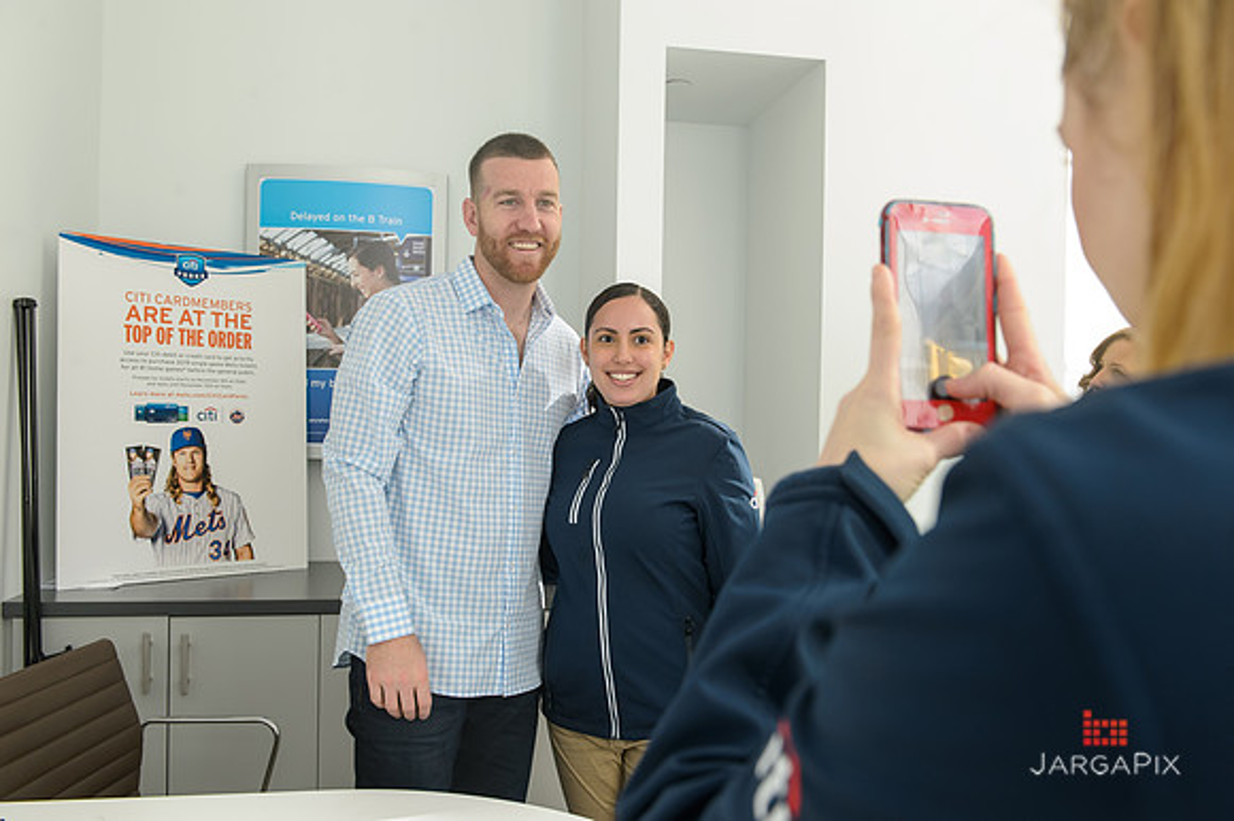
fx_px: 1096
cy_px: 410
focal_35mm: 32
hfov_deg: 58.7
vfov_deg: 41.1
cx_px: 617
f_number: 5.6
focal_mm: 32
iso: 1250
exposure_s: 1/125
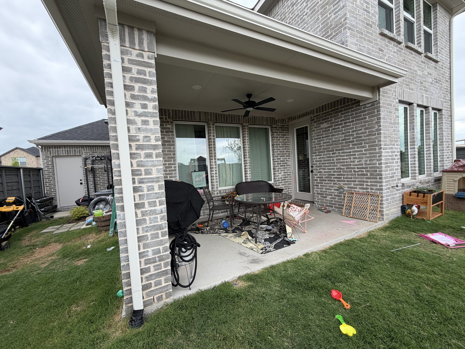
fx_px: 188
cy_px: 174
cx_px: 232
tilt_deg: -2.4
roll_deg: +4.0
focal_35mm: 14
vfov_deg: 85.7
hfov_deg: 102.1
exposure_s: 1/121
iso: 50
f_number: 2.2
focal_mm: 2.22
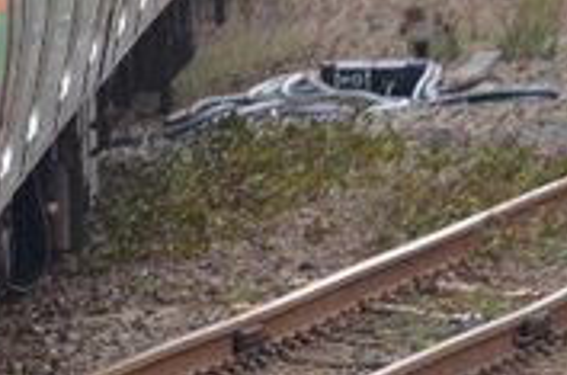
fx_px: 18127
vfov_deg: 1.2
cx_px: -711
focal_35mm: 1154
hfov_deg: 1.8
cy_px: -80
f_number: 5
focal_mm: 170
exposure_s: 1/250
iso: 500
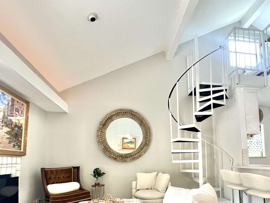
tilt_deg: +3.8
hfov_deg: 78.3
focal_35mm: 21
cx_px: 158
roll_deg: +1.1
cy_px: 149
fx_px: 164
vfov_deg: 60.4
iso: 200
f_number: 1.8
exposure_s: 1/120
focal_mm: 1.57
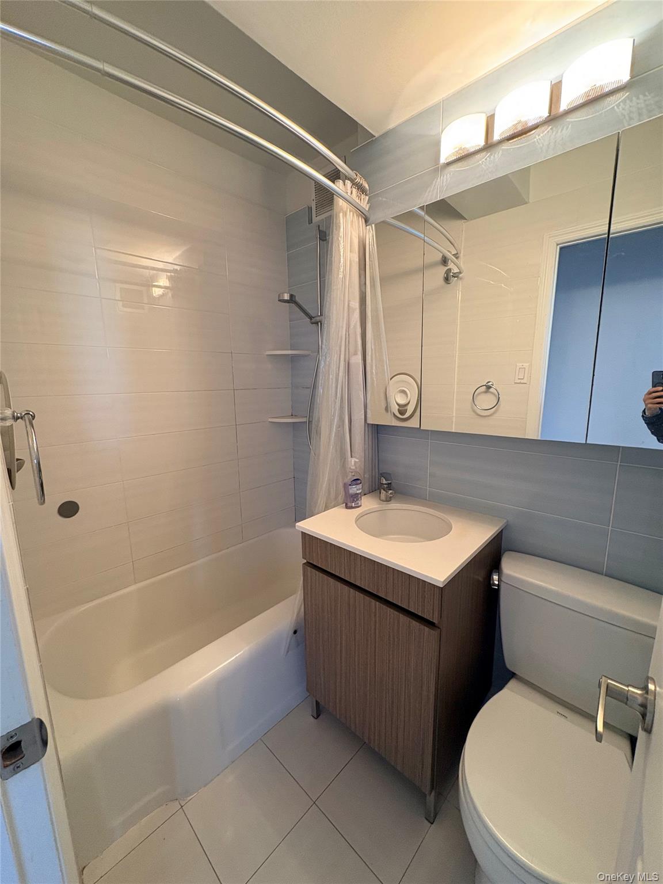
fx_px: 358
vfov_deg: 102.1
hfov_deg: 85.7
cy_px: 442
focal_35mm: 14
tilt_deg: -9.7
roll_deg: +0.4
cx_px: 332
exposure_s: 1/60
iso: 320
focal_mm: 2.22
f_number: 2.2
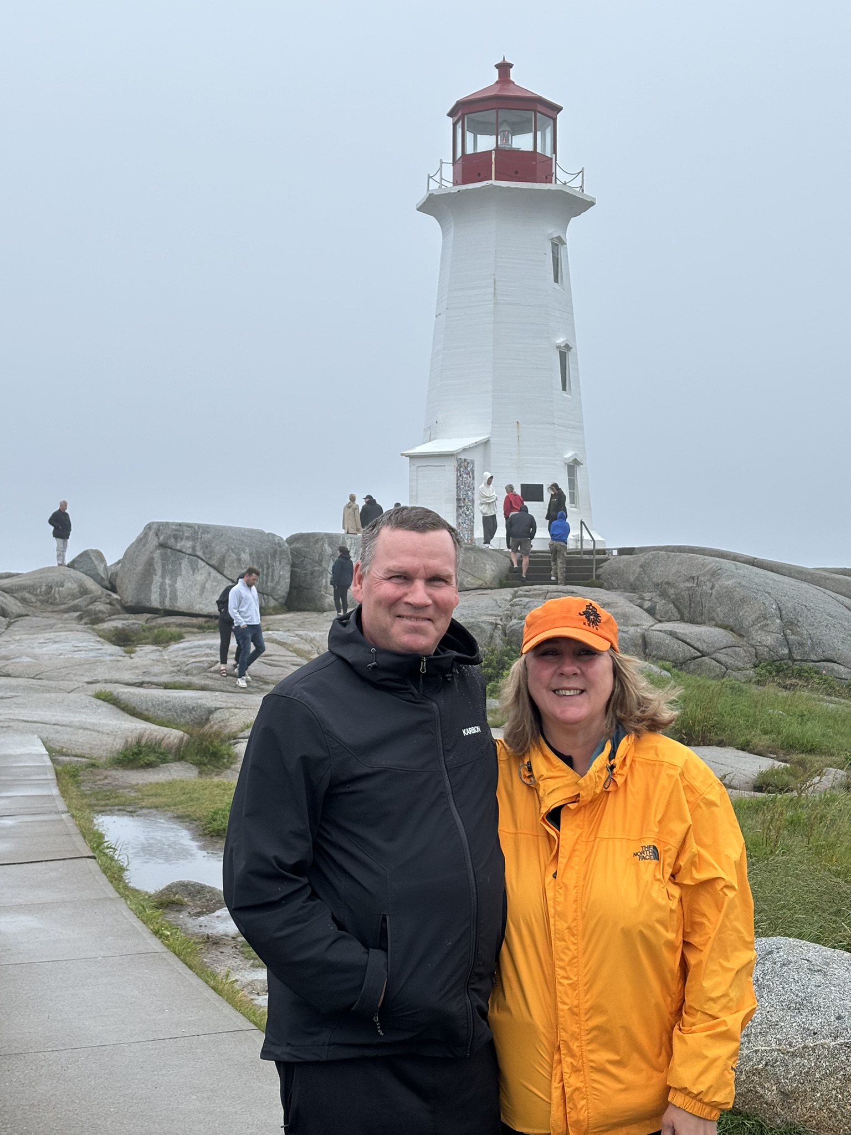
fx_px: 1704
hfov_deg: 28.0
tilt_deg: +0.0
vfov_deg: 36.8
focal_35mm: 52
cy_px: 568
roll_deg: -0.6
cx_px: 426
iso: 32
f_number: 1.6
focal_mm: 5.96
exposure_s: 1/887
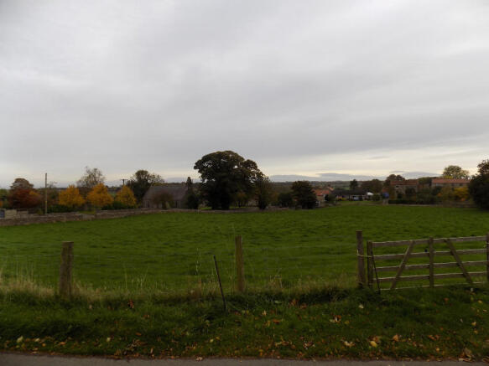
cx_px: 244
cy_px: 183
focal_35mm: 23
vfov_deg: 58.9
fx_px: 325
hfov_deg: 73.9
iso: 80
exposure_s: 1/320
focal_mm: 4
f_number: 3.1
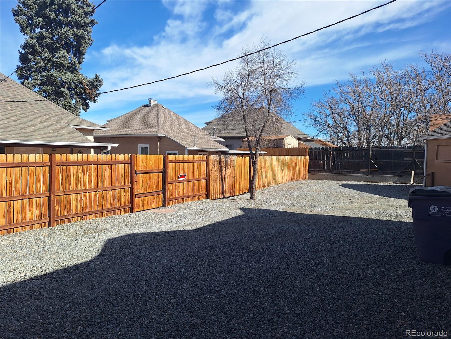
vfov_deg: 58.9
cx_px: 226
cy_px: 170
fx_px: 300
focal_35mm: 23
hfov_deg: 73.9
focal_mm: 5.54
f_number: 1.8
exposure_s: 1/2618
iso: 40
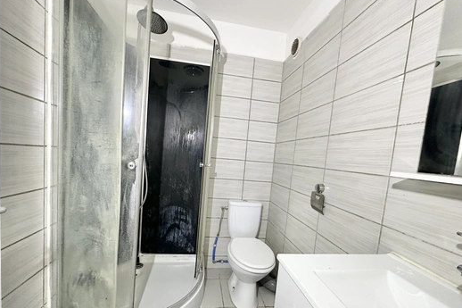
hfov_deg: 100.4
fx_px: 192
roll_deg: -4.7
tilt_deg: -4.6
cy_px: 172
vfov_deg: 77.0
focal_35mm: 15
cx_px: 225
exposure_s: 1/50
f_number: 2.2
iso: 500
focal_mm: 2.22
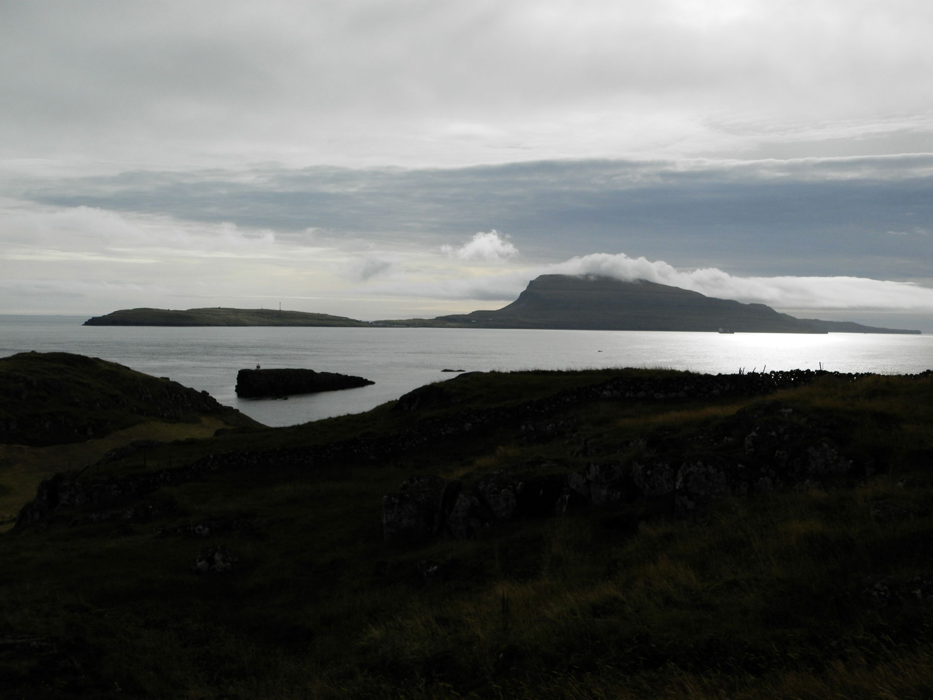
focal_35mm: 40
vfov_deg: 36.0
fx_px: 1078
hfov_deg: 46.8
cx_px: 466
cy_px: 350
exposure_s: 1/250
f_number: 9.8
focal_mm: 7.2
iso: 80
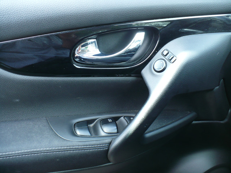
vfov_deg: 38.7
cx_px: 116
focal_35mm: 37
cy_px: 86
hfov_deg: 50.1
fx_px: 247
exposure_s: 1/30
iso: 100
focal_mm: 6.1
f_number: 2.8
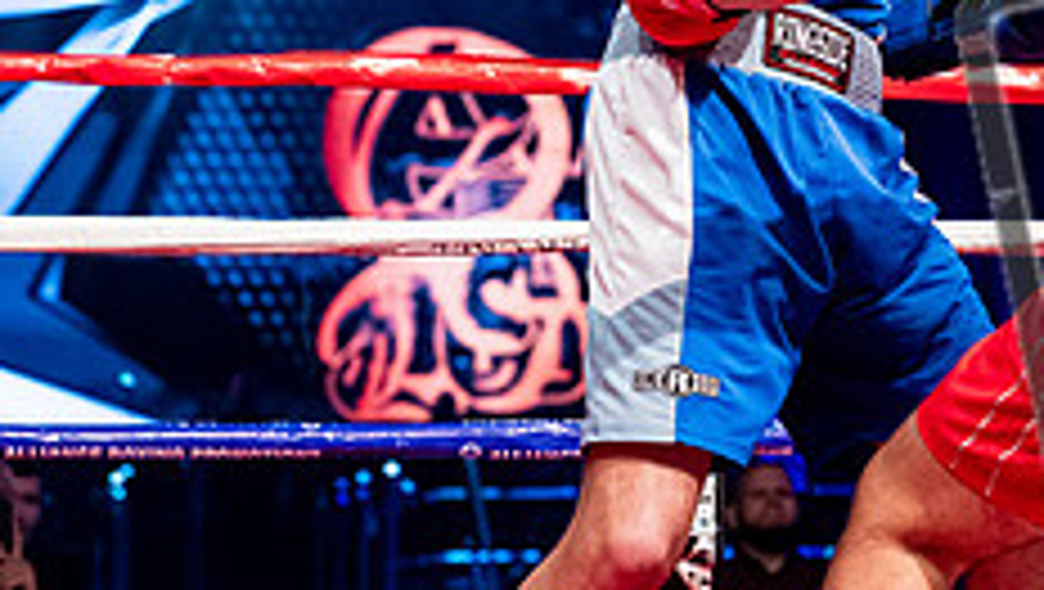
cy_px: 53
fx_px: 4156
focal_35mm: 150
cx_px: 908
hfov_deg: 14.2
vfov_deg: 8.1
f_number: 2.8
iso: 4000
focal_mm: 53
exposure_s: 1/1000
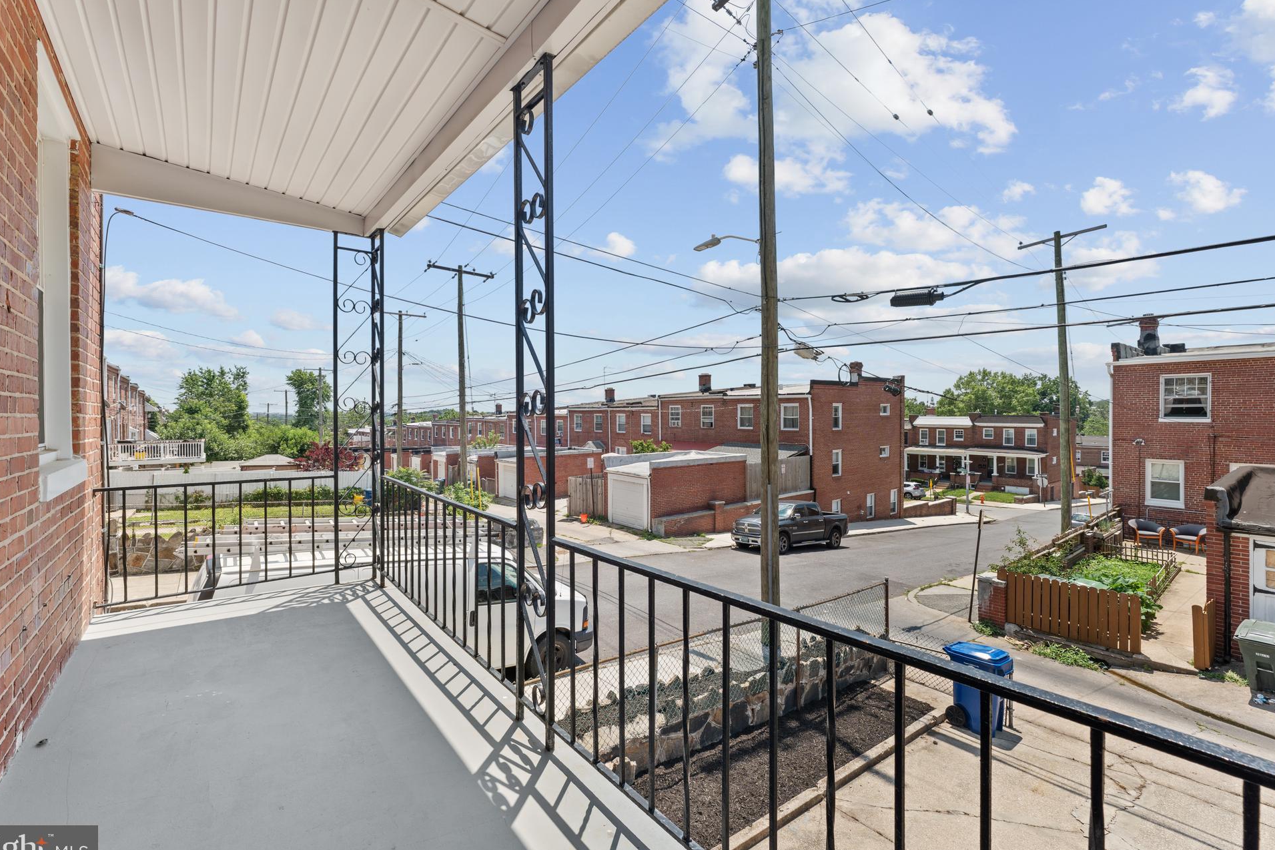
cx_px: 633
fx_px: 531
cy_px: 419
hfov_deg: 100.4
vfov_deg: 77.3
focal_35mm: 15
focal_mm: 14
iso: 100
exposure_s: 1/1250
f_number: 8
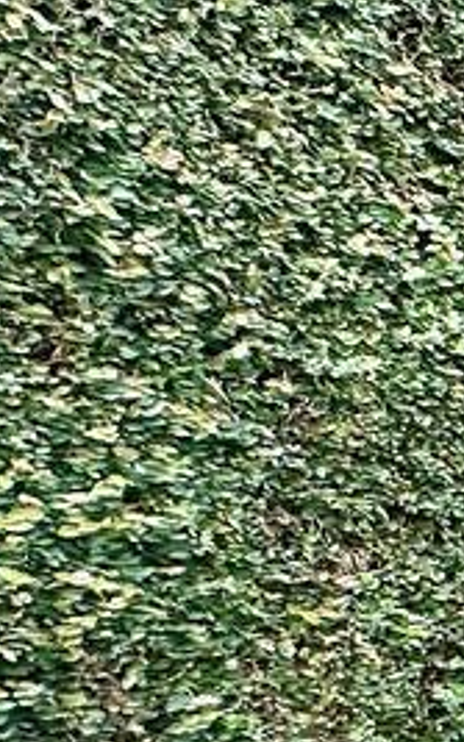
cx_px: 1920
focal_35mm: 80
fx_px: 1618
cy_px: 606
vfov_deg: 25.3
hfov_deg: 7.9
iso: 40
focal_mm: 2.22
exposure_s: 1/237
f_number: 2.2
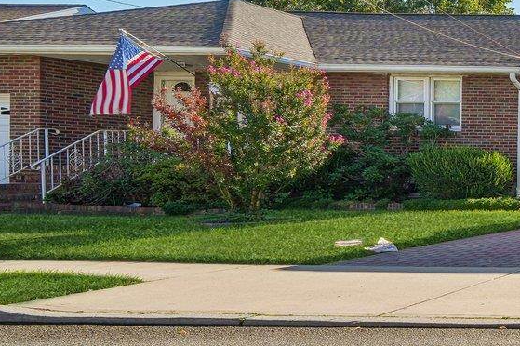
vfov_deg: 30.5
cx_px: 910
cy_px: 163
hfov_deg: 23.5
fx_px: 635
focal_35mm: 44
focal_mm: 12
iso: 100
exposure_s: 1/60
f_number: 11
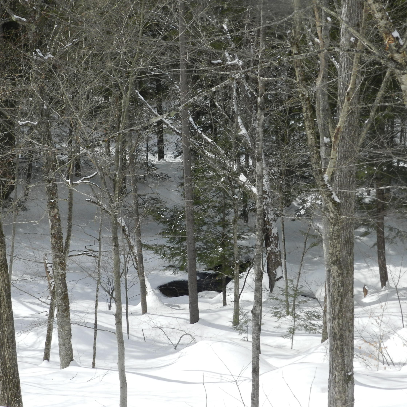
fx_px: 1197
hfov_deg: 19.3
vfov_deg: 19.3
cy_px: 204
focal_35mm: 90
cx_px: 197
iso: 160
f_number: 5
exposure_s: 1/800
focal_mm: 13.5
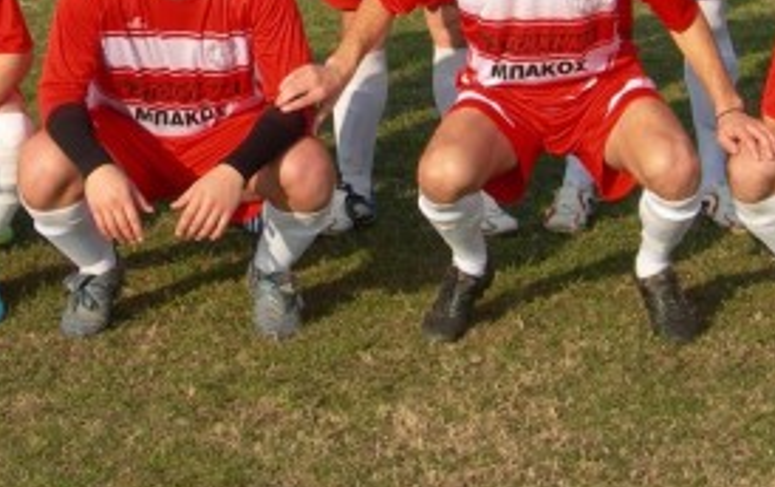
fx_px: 2749
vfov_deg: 9.9
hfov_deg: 16.0
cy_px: -112
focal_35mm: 130
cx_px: 223
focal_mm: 10.6
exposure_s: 1/305
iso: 50
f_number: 5.4
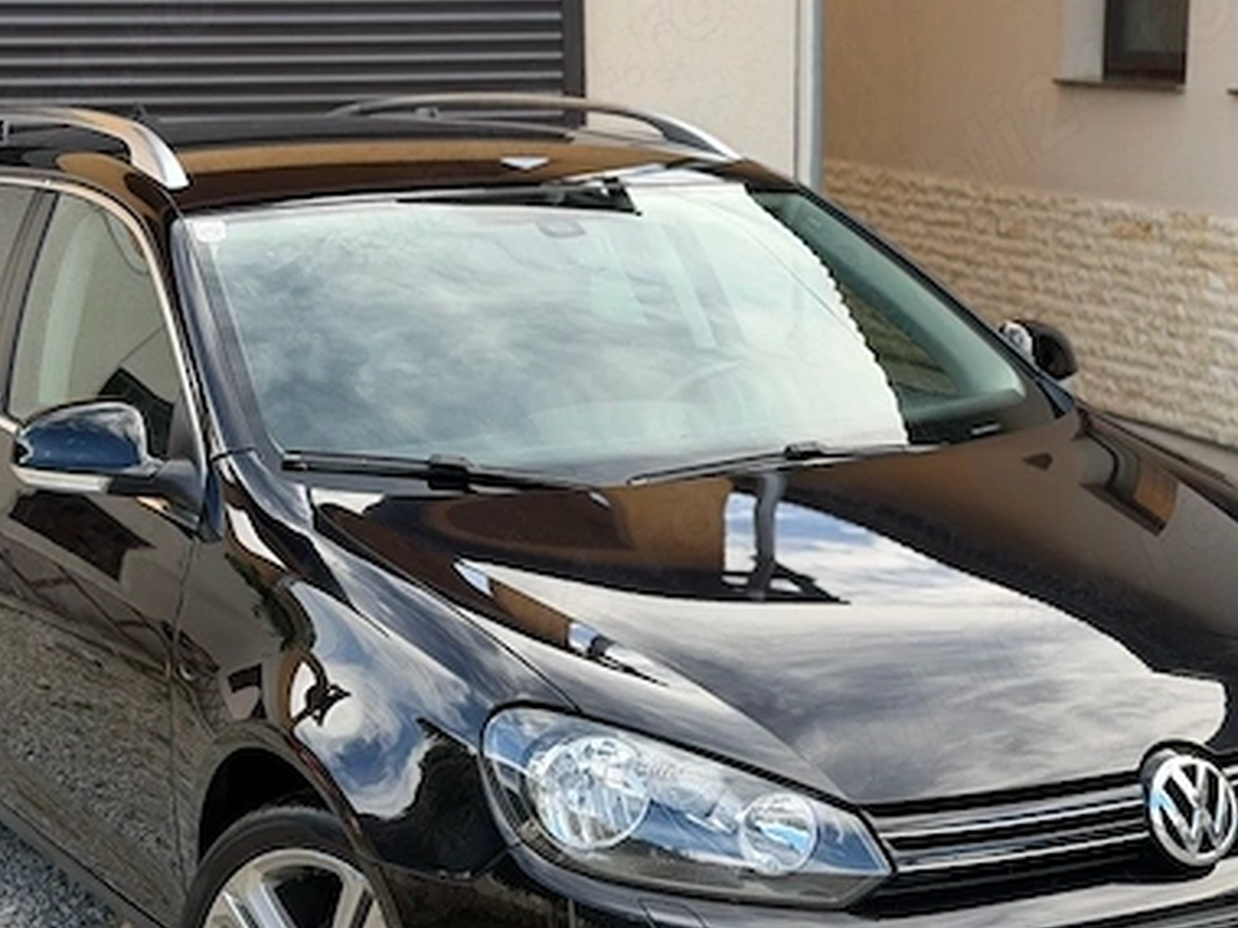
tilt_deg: -14.0
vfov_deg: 19.3
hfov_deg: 25.7
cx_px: 643
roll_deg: +0.9
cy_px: 660
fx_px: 2717
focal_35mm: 76
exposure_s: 1/519
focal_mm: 6.76
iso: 80
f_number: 1.78
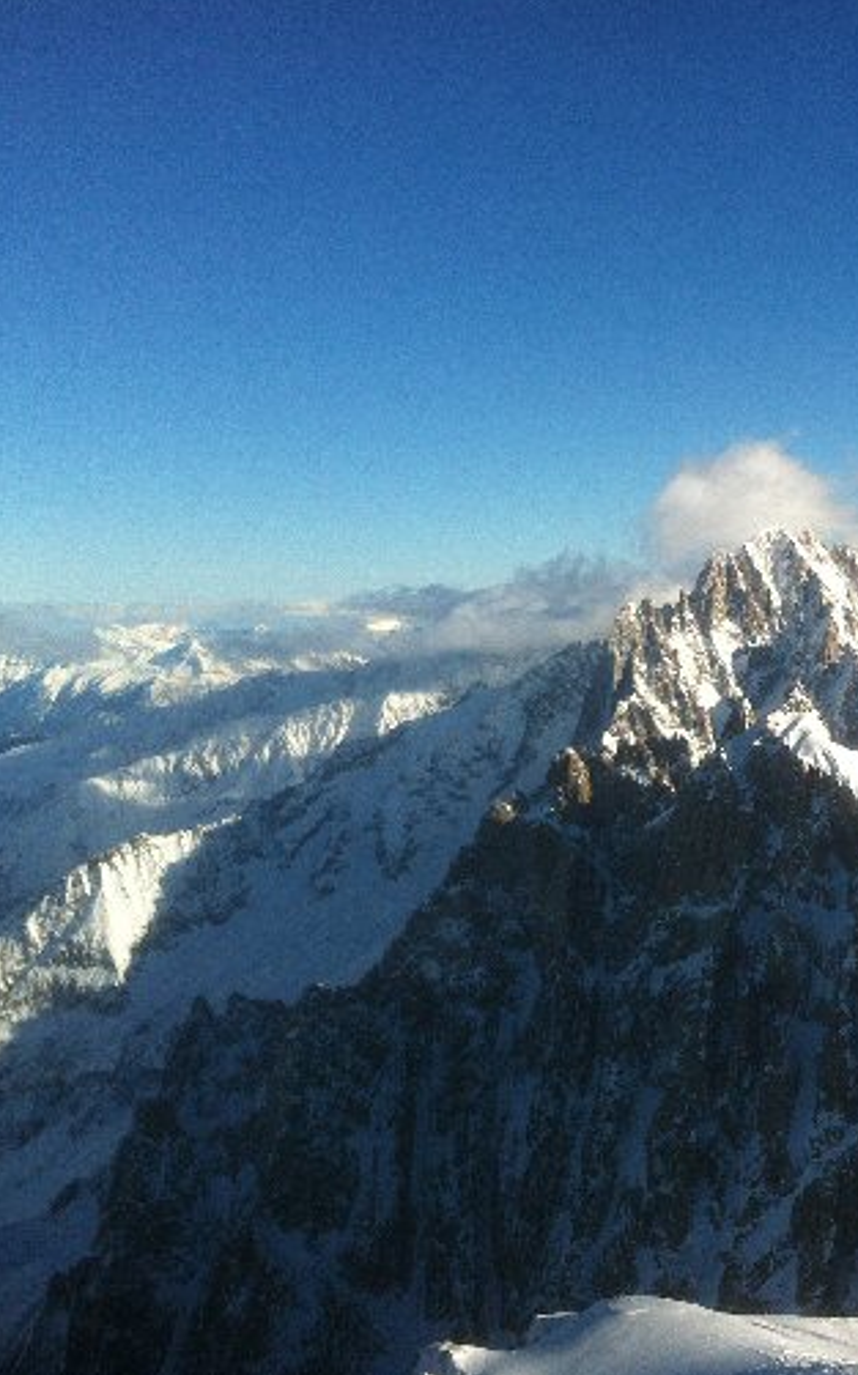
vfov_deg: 40.3
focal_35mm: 50
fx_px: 1874
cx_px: 773
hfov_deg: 25.0
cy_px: 686
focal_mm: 3.85
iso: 80
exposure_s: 1/2155
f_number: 2.8
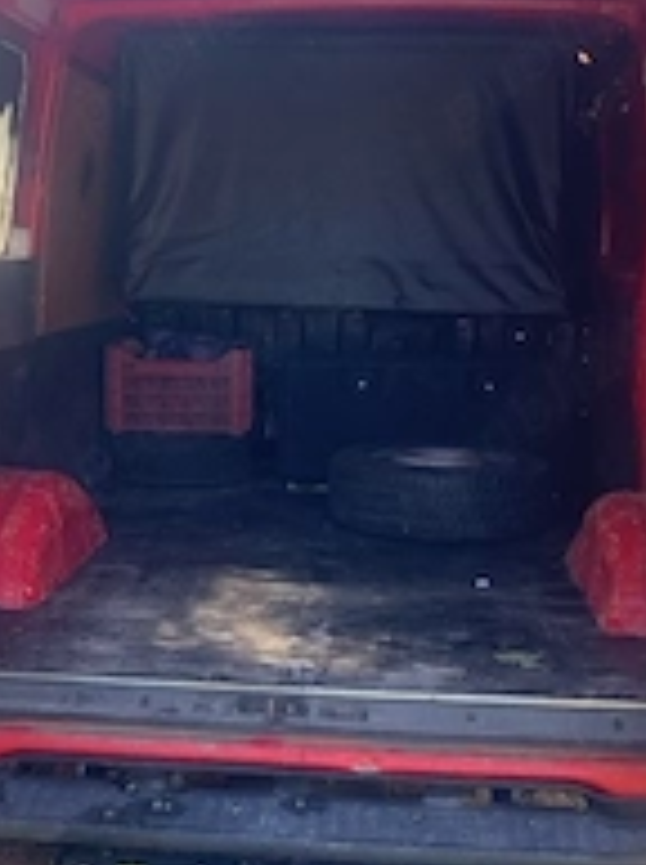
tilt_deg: -9.7
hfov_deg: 26.9
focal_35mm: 54
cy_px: 421
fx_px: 1348
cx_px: 260
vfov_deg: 35.6
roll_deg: -3.1
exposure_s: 1/169
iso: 25
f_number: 1.8
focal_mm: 4.25
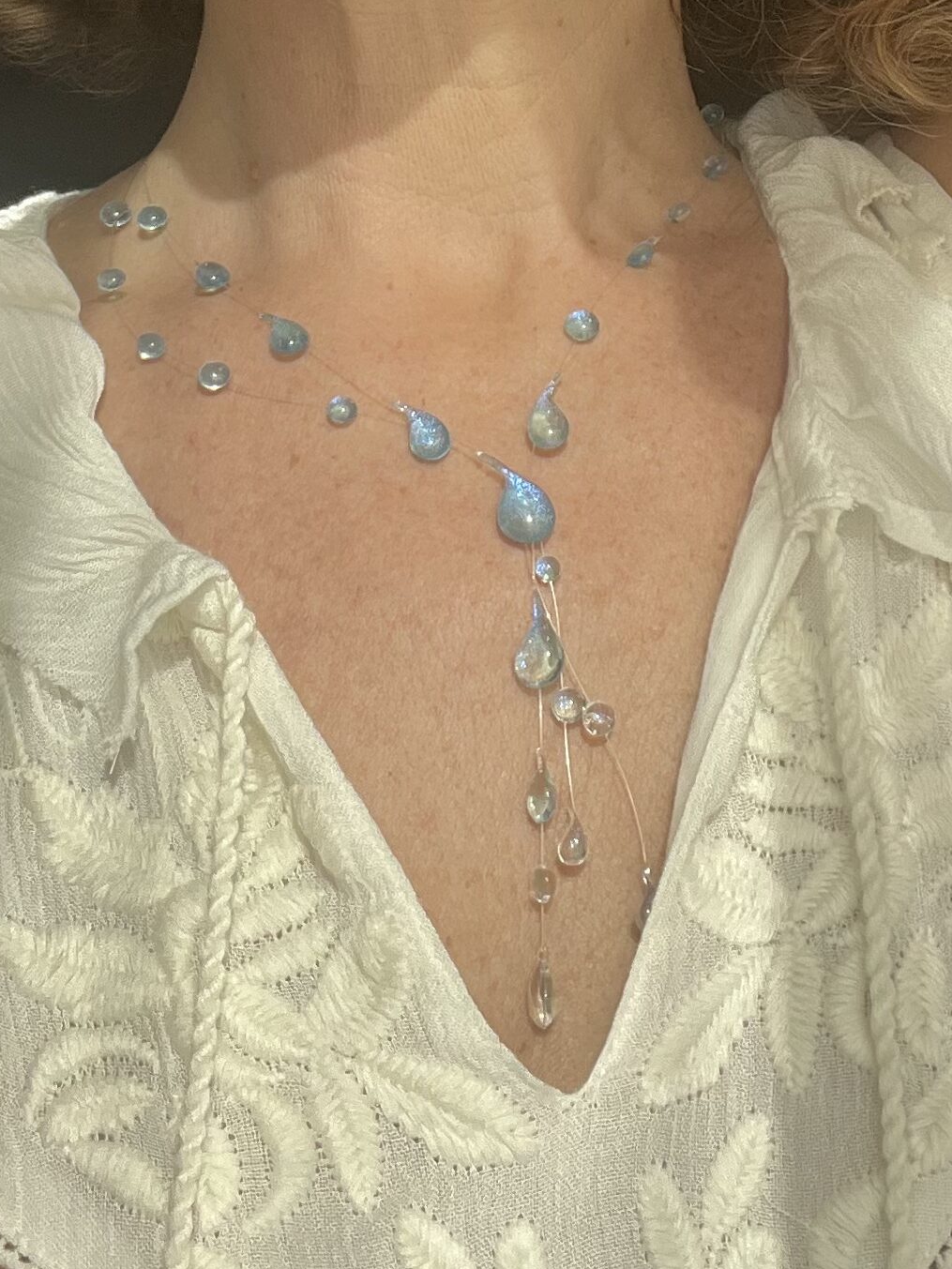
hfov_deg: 42.9
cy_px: 665
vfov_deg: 55.3
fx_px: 1210
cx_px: 456
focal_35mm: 33
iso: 32
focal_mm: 2.71
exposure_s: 1/286
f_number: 2.2
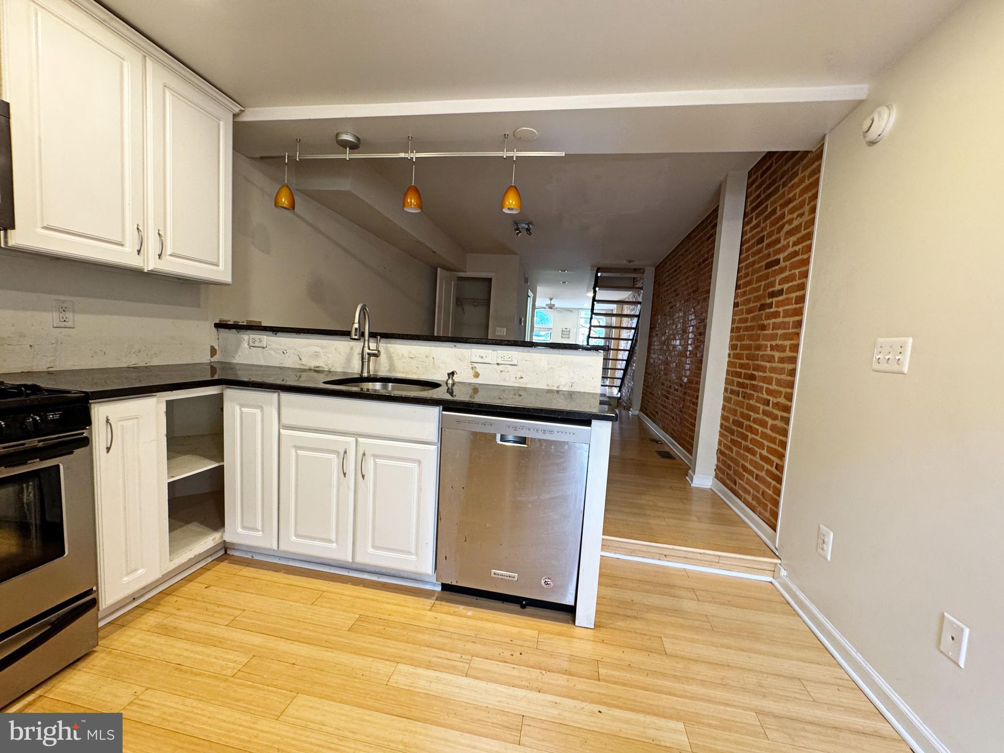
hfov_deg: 102.1
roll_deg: -4.3
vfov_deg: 85.7
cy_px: 376
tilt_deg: -4.2
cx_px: 502
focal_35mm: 14
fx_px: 406
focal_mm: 2.22
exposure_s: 1/60
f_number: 2.2
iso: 200
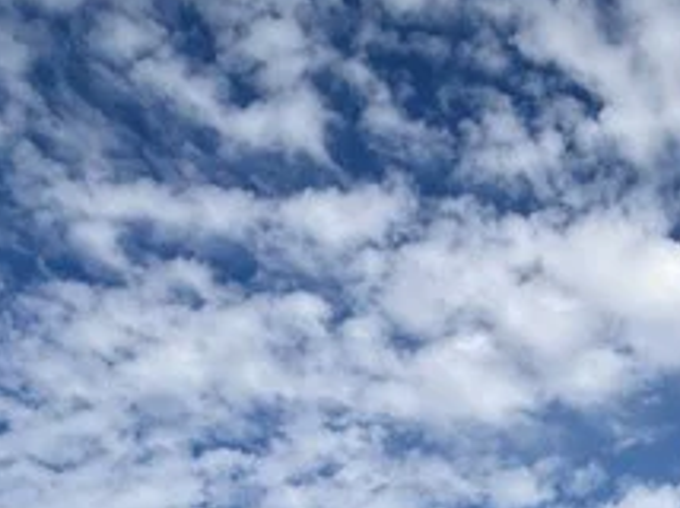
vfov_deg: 17.8
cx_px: 496
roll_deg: +0.5
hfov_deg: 28.6
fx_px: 1315
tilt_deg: +6.4
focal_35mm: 67
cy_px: 895
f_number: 2.2
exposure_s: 1/1431
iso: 20
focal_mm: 2.22
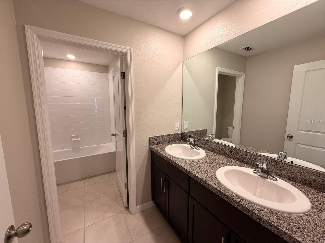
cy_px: 122
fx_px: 131
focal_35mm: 14
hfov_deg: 102.1
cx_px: 162
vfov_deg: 85.7
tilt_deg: -6.8
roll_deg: -0.8
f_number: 2.2
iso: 200
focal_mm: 2.22
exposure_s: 1/120
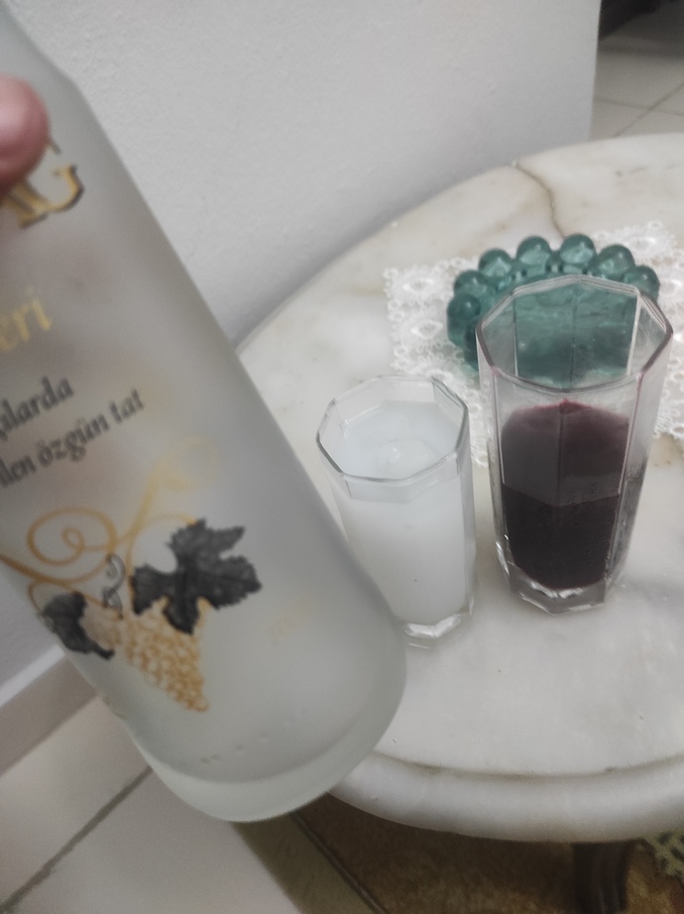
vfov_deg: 69.4
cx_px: 342
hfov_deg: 54.8
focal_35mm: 25
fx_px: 660
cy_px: 457
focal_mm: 5.43
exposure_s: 1/20
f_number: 1.89
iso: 1477
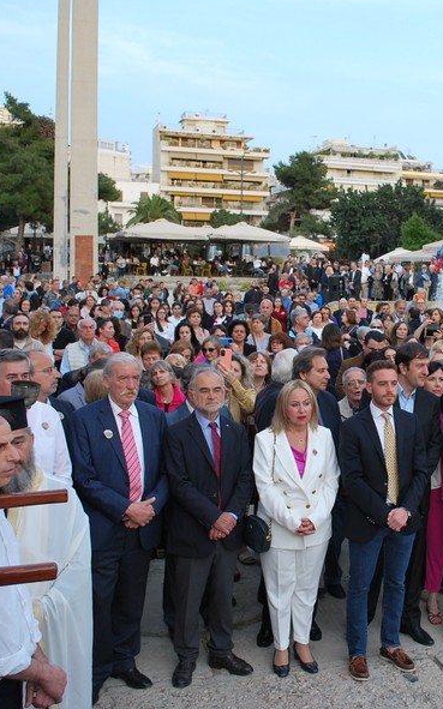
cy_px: 352
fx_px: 812
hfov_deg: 29.6
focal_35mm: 42
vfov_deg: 47.2
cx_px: 373
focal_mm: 18
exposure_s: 1/100
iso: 200
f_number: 5
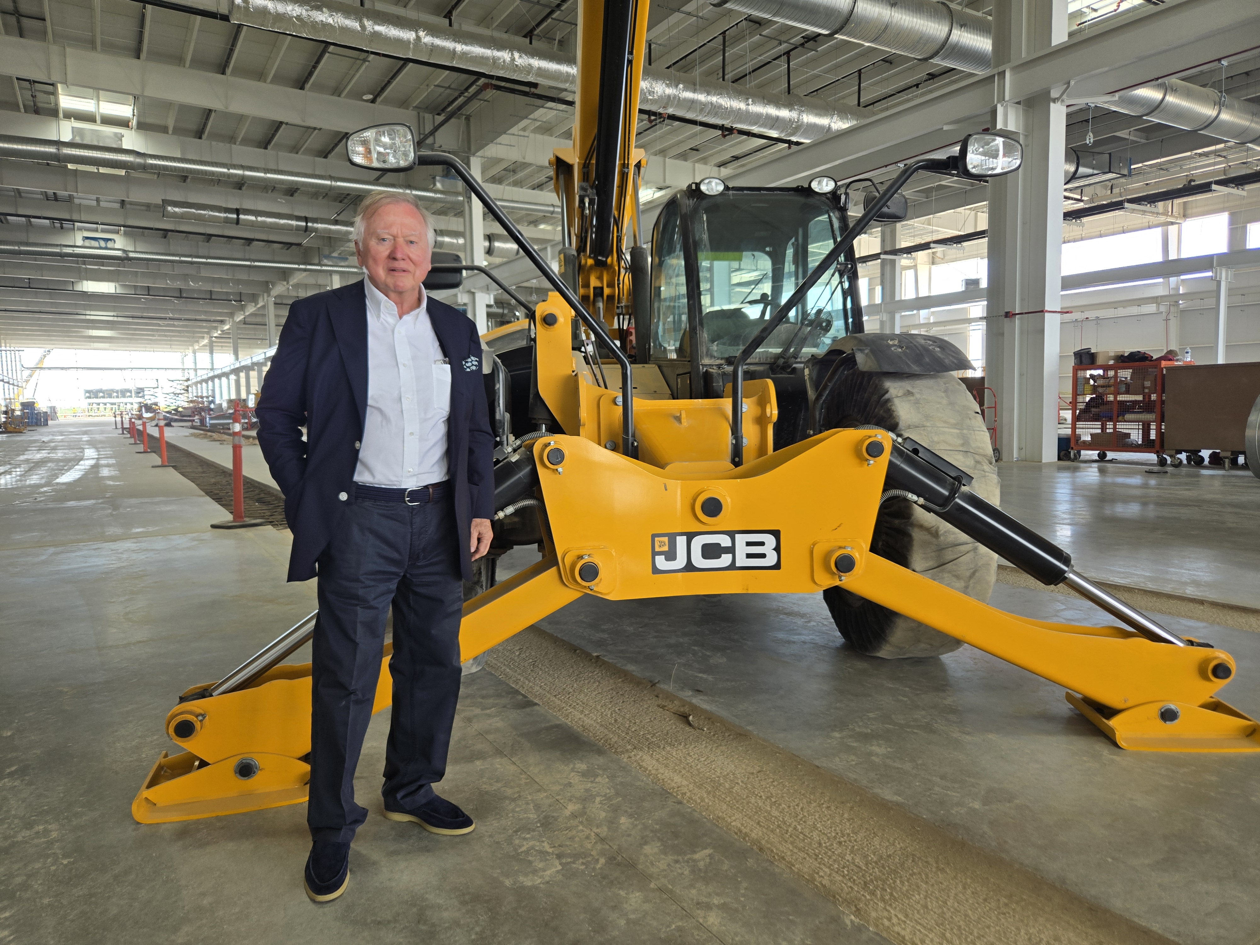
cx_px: 630
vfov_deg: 58.9
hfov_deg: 73.9
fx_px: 837
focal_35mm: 23
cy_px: 472
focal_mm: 5.4
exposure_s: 1/180
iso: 50
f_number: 1.8
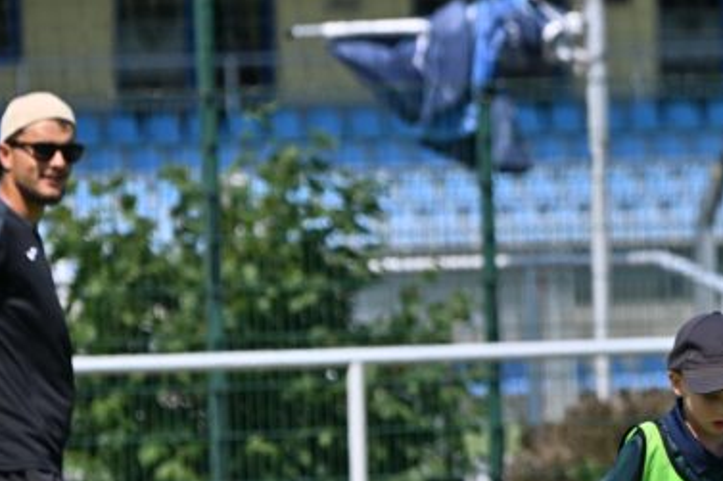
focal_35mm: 598
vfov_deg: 2.3
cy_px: 589
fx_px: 12004
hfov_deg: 3.4
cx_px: 798
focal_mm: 220
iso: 180
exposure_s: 1/1600
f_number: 5.3
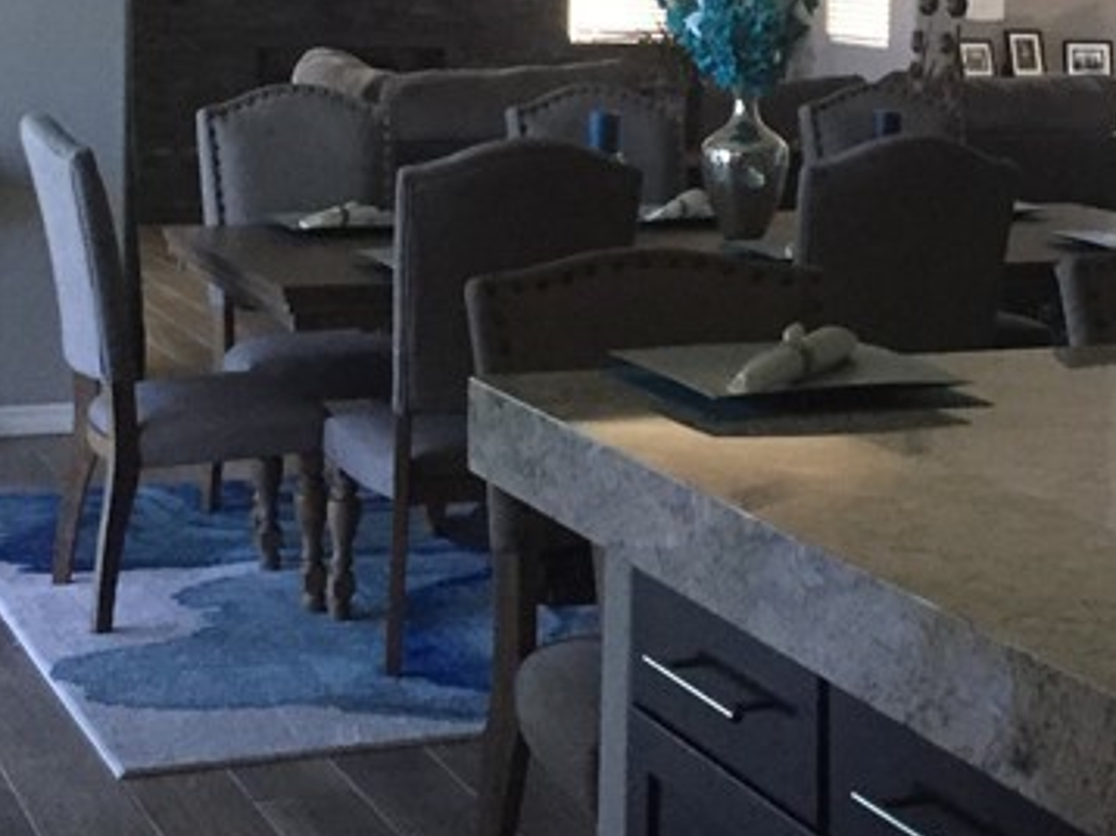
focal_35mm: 83
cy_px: 47
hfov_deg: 23.4
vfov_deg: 17.4
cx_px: 773
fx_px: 2674
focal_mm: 4.15
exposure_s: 1/30
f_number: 2.2
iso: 250
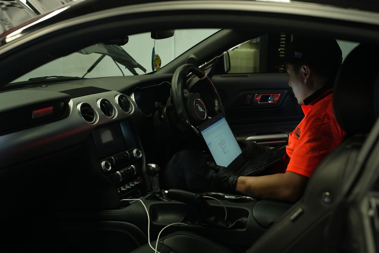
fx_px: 526
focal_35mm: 50
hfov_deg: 39.6
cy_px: 126
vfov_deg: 27.0
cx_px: 190
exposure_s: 1/250
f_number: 4
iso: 3200
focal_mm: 50
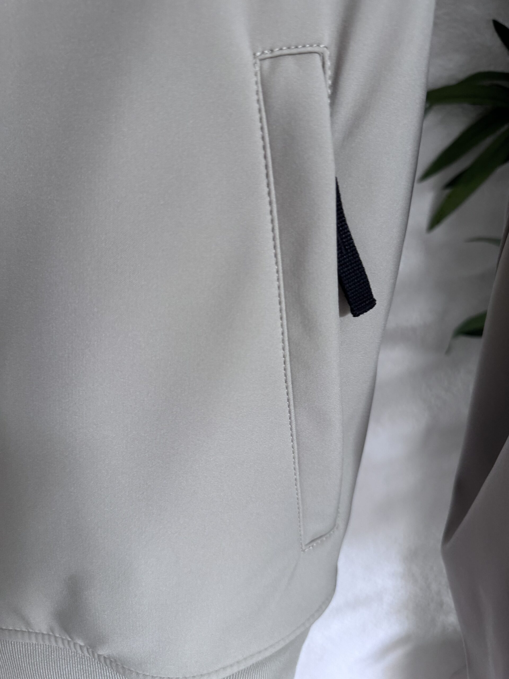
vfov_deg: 71.6
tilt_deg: -17.7
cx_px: 254
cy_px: 340
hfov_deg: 56.8
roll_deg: -0.8
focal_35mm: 24
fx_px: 471
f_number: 1.78
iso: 250
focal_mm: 6.76
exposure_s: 1/60
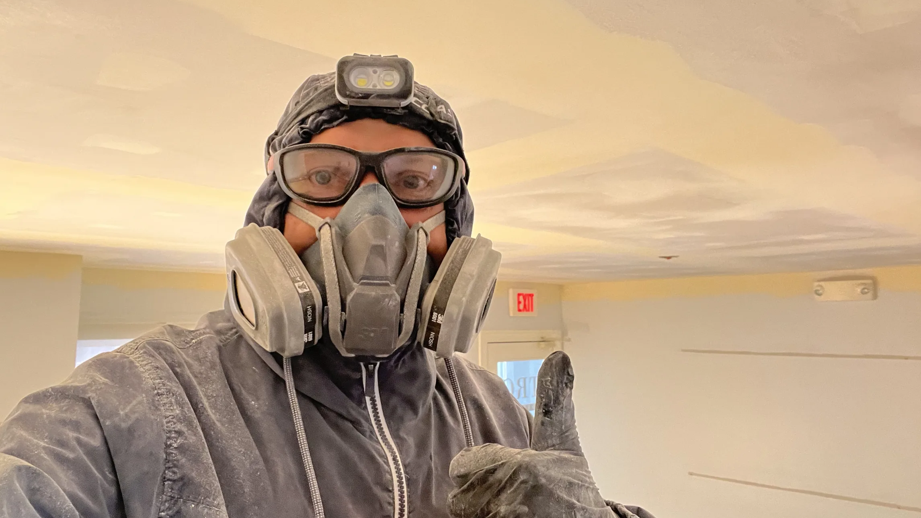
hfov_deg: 67.7
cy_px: 245
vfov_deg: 41.5
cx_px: 412
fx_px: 684
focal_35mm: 28
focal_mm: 2.71
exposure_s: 1/60
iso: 320
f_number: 2.2
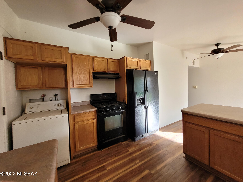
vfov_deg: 89.9
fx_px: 91
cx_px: 122
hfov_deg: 106.2
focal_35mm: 13
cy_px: 91
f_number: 2.2
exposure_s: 1/60
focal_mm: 1.74
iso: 125
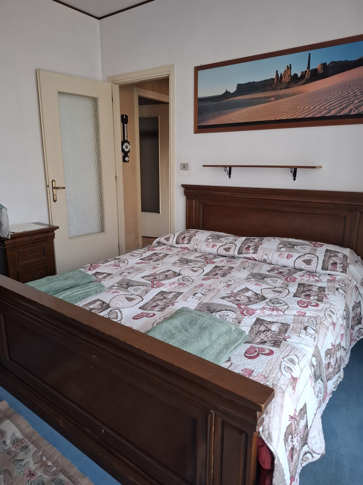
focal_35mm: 23
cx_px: 182
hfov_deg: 58.9
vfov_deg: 73.9
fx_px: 322
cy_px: 242
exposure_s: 1/50
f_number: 1.8
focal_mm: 5.54
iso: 250
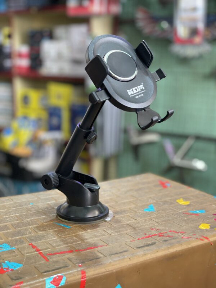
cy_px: 144
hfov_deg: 28.0
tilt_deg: -9.8
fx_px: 433
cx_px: 108
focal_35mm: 52
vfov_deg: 36.8
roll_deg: -0.3
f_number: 2
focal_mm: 6
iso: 200
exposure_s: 1/33
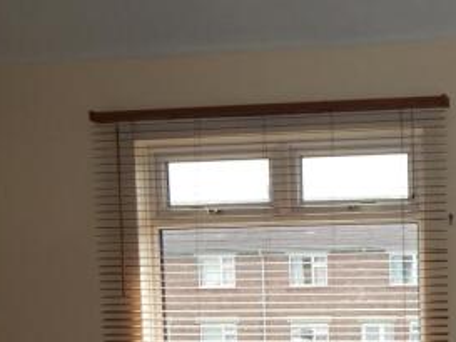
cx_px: 413
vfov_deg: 29.6
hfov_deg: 37.7
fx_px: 619
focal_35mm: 47
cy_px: 309
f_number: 3
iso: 125
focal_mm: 4
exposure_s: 1/250
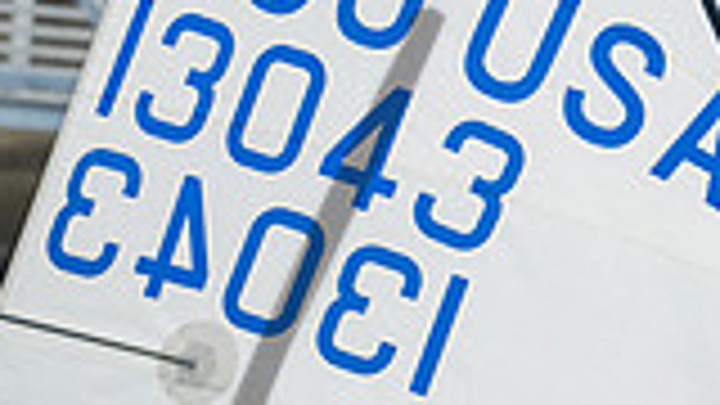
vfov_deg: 1.4
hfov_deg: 2.4
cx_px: 315
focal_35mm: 884
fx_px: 16877
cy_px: 661
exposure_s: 1/200
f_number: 6.3
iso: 100
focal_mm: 200
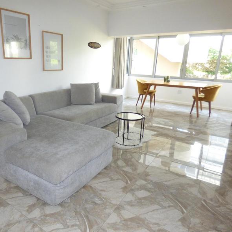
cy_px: 117
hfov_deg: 64.2
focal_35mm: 24
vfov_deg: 65.0
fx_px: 182
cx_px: 88
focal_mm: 3.58
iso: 400
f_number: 2.8
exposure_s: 1/60
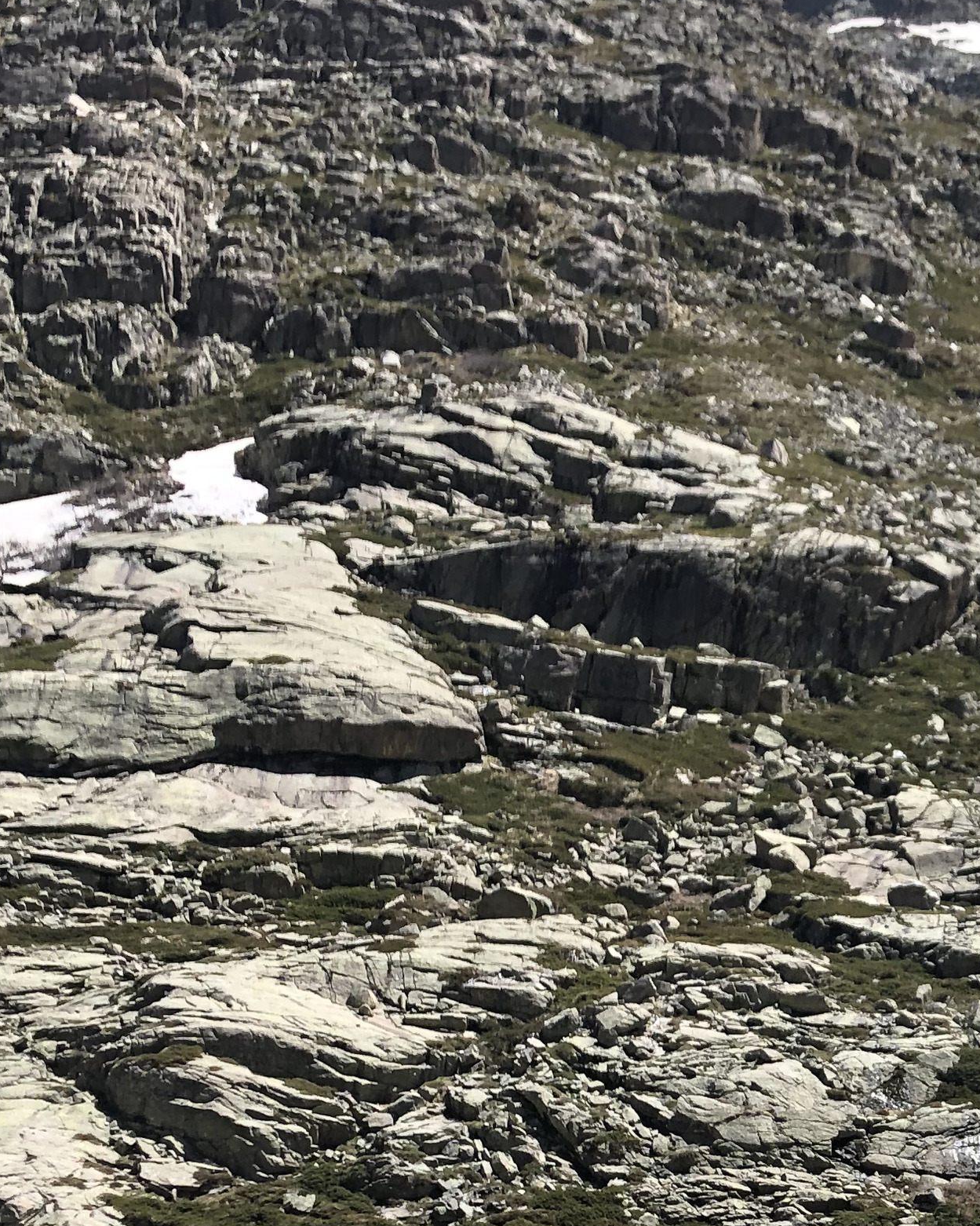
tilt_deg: +2.0
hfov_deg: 21.1
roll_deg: -1.8
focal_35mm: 70
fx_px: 2539
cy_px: 1137
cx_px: 998
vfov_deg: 26.1
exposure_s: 1/1715
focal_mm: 4
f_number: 1.8
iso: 20
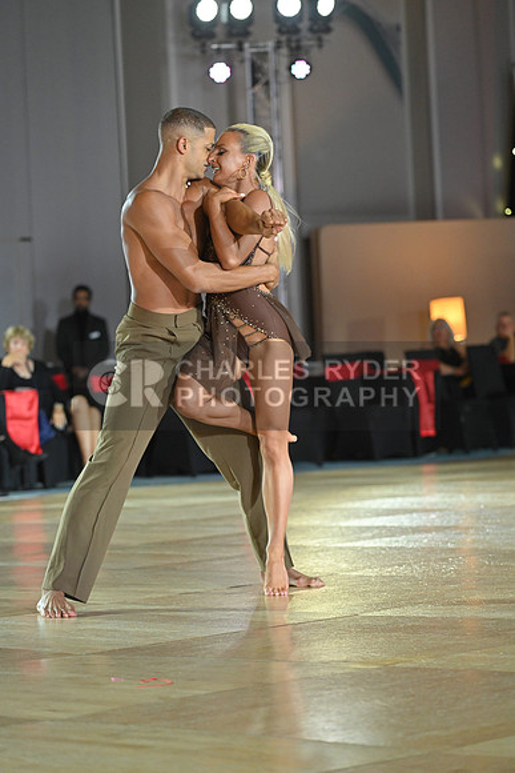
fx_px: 2788
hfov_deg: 10.6
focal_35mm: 130
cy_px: 386
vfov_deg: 15.8
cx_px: 258
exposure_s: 1/250
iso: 2000
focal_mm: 130
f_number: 4
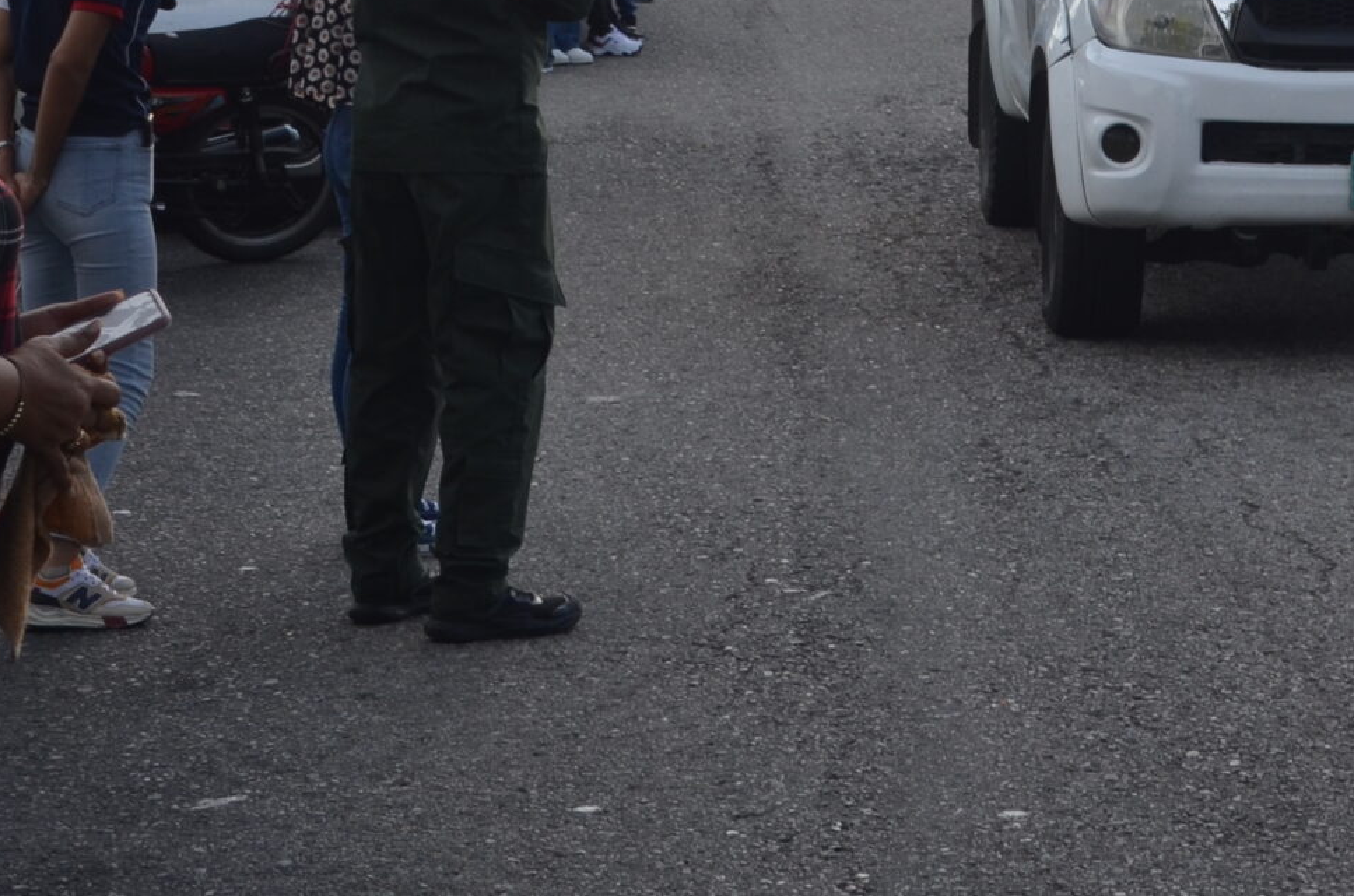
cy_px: -32
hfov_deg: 17.1
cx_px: 1134
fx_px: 4466
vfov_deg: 11.3
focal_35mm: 119
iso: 200
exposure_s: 1/250
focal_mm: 30
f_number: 8
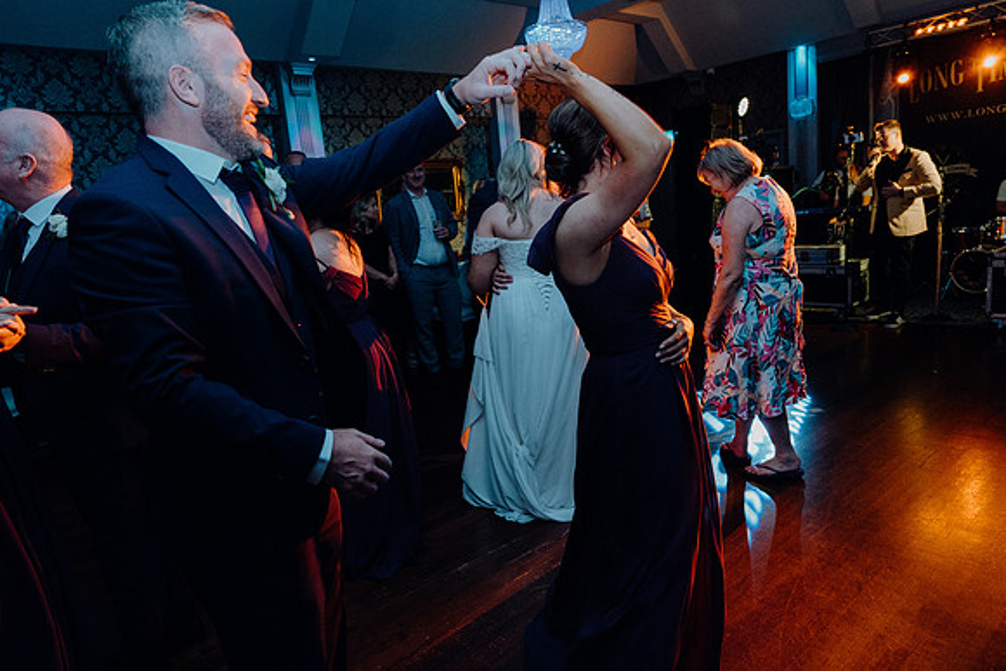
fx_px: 671
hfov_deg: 73.7
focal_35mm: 24
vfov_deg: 53.2
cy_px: 336
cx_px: 503
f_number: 3.5
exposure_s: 1/160
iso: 2500
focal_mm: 24
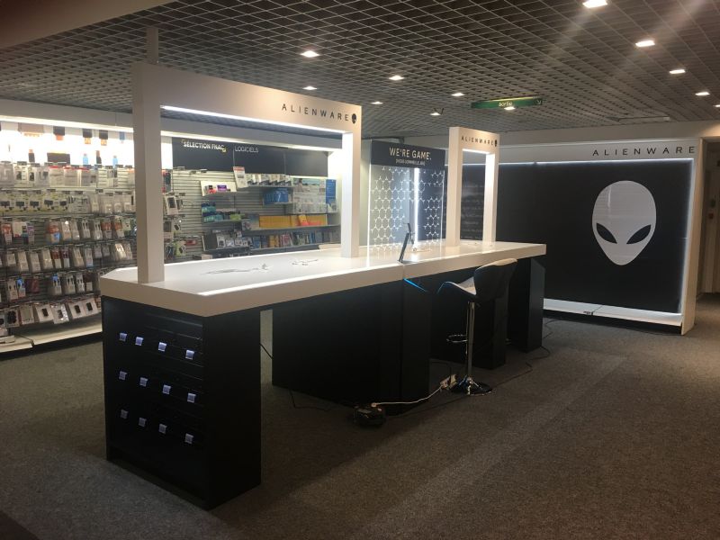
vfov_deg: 48.2
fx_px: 603
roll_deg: -0.4
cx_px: 360
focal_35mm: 29
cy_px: 270
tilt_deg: -6.2
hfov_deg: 61.7
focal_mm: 4.15
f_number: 2.2
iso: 50
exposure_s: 1/33
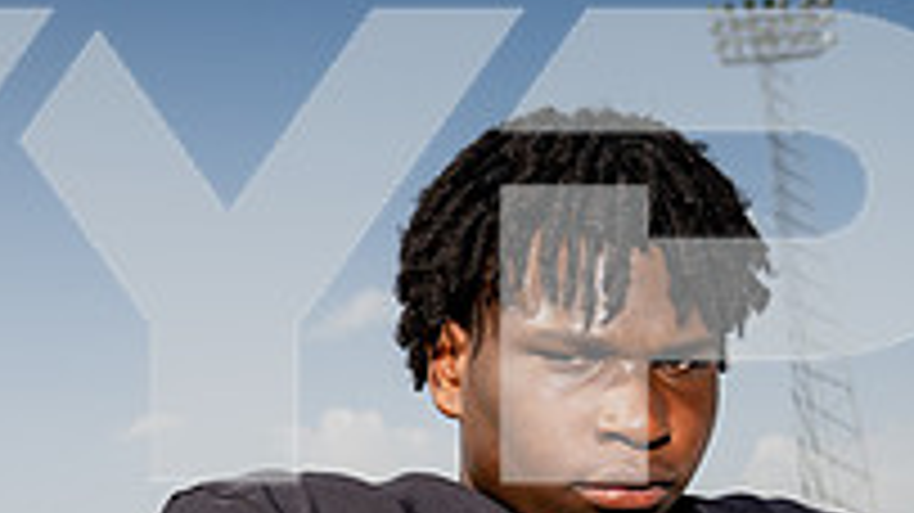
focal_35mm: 72
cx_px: 428
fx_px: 1744
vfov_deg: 15.3
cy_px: 794
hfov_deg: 29.4
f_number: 4.5
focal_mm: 24
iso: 100
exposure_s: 1/1250
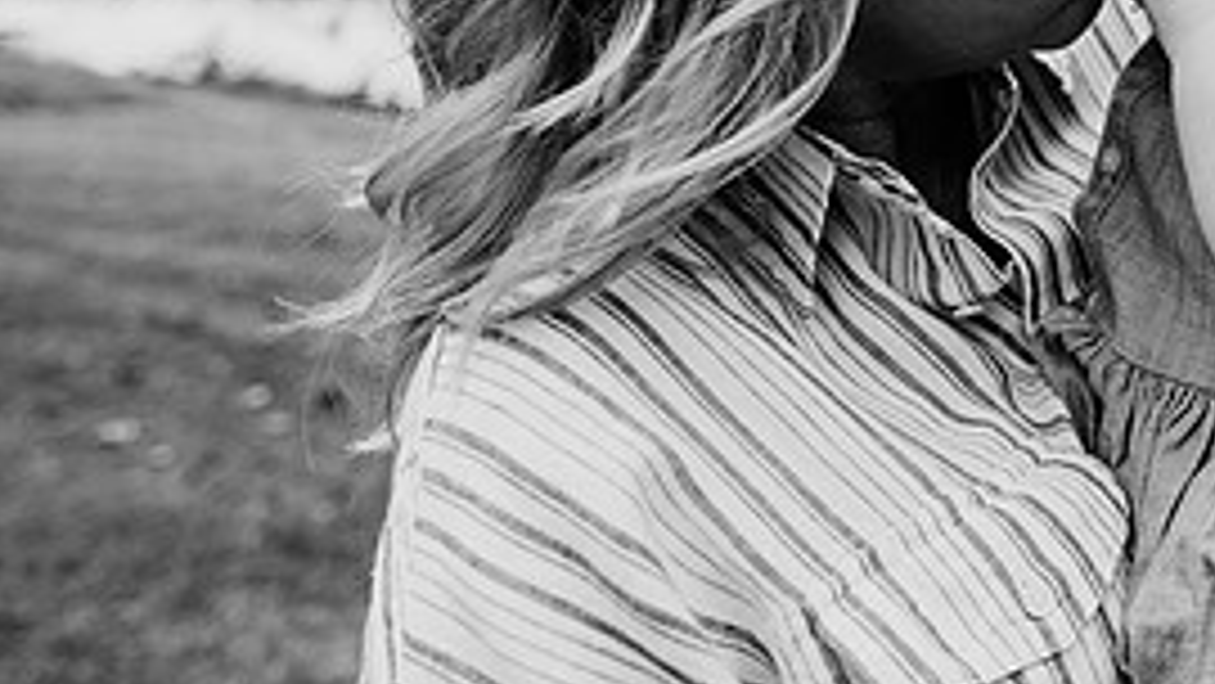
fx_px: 1740
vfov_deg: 21.0
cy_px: -92
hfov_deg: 35.9
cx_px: 1116
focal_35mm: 54
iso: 320
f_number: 3.5
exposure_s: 1/500
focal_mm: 24
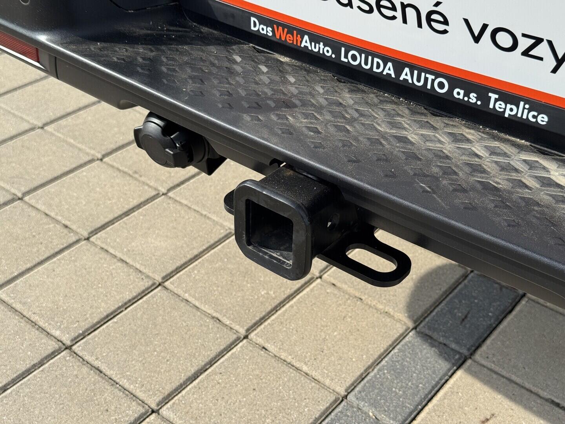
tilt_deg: -34.5
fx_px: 783
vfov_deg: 30.3
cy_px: 212
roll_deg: -2.7
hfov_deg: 39.7
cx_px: 282
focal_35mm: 48
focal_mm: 6.76
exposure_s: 1/2611
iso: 64
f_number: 1.78
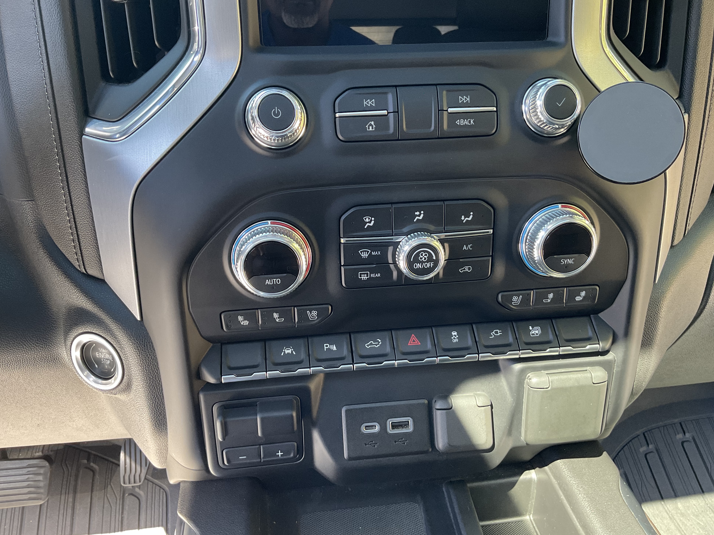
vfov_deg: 46.8
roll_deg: -1.0
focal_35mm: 30
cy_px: 271
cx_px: 358
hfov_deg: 60.0
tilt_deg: -28.3
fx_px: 619
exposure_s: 1/60
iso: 100
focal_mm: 3
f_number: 1.8
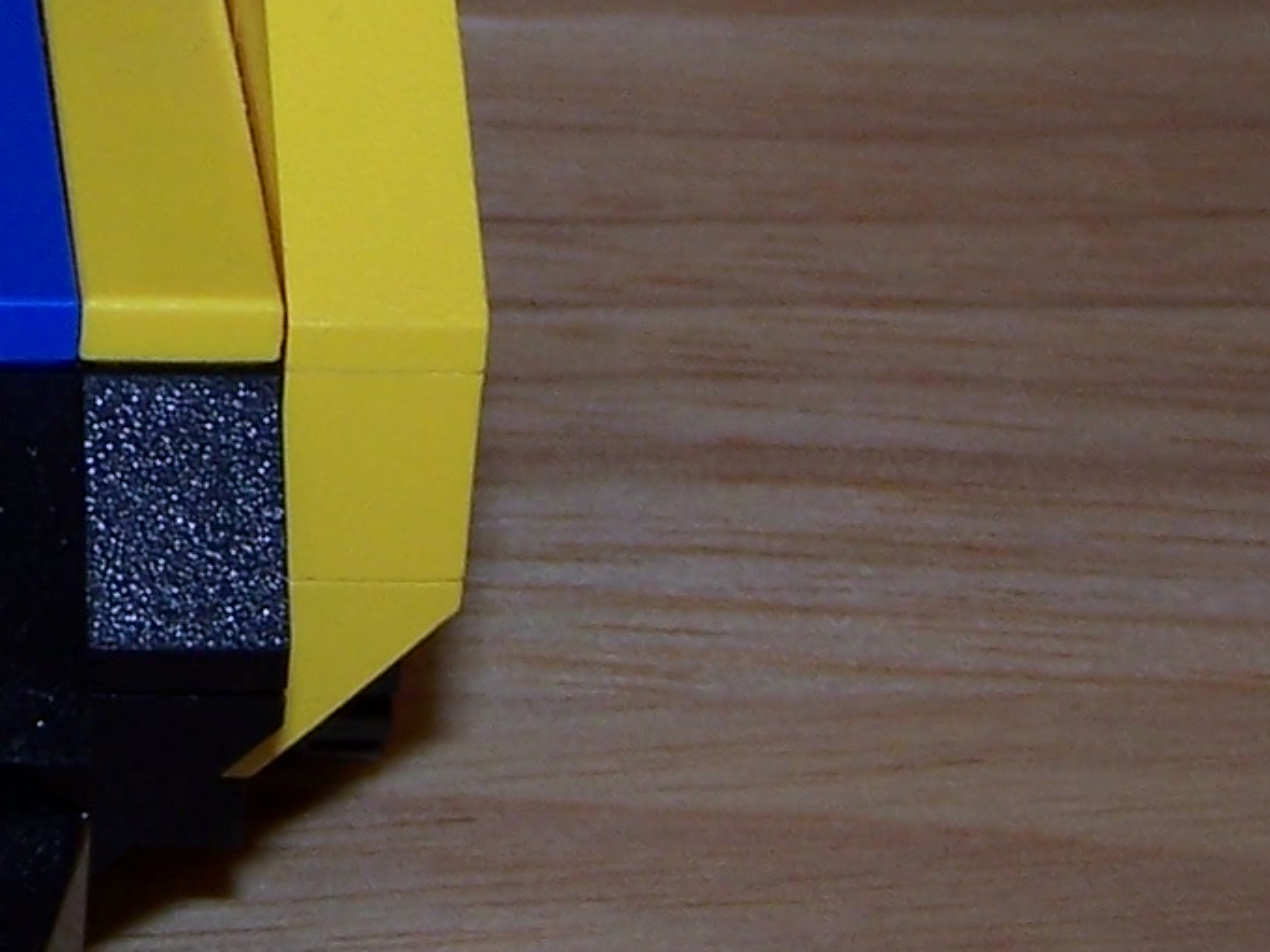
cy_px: 19
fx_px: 5283
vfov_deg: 10.2
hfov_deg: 13.3
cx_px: -278
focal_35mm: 144
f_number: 2.8
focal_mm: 6.3
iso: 80
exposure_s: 1/60
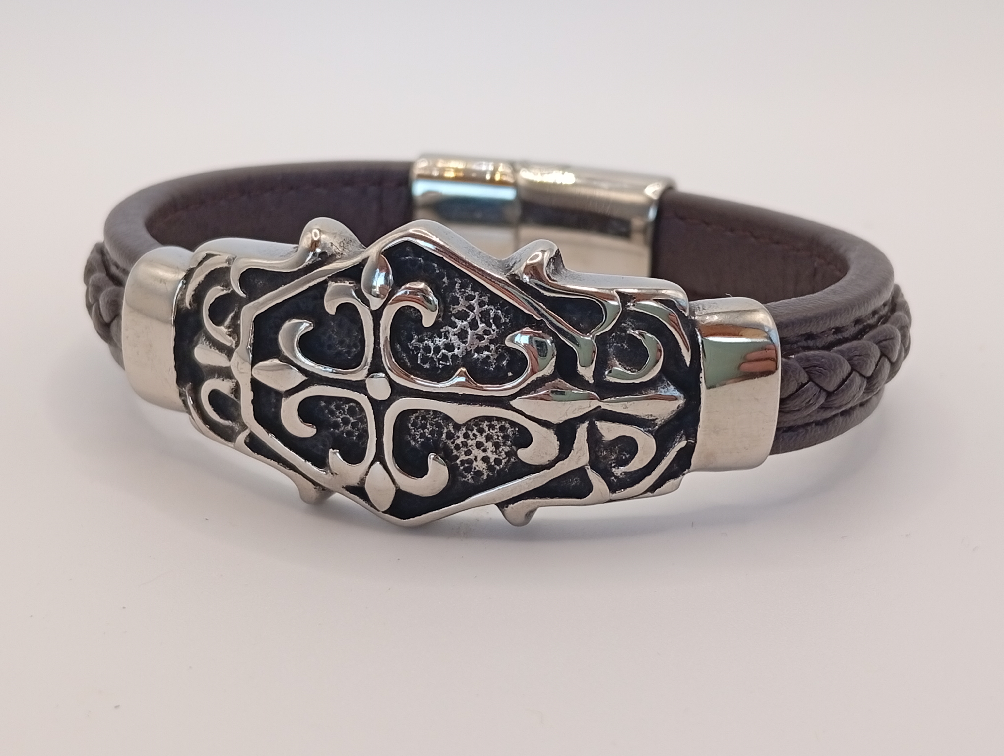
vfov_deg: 29.2
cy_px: 378
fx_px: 1452
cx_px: 502
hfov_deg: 38.1
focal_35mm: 50
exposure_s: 1/225
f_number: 1.8
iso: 50
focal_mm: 3.98
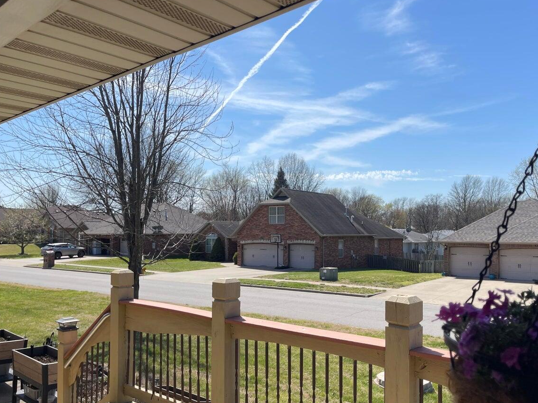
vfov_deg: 46.7
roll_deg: -0.2
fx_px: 466
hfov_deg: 59.7
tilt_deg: -1.7
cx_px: 308
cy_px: 228
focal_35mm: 30
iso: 32
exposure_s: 1/3257
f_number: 1.6
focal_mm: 5.1
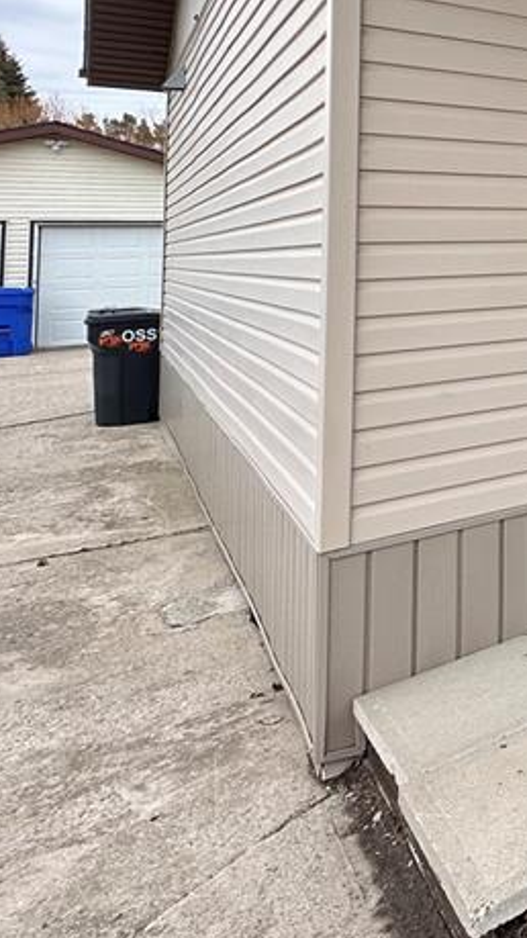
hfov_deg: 21.8
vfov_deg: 54.3
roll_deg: +1.3
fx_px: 845
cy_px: 194
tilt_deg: +3.2
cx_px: 948
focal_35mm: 34
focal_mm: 2.22
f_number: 2.2
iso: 40
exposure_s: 1/593
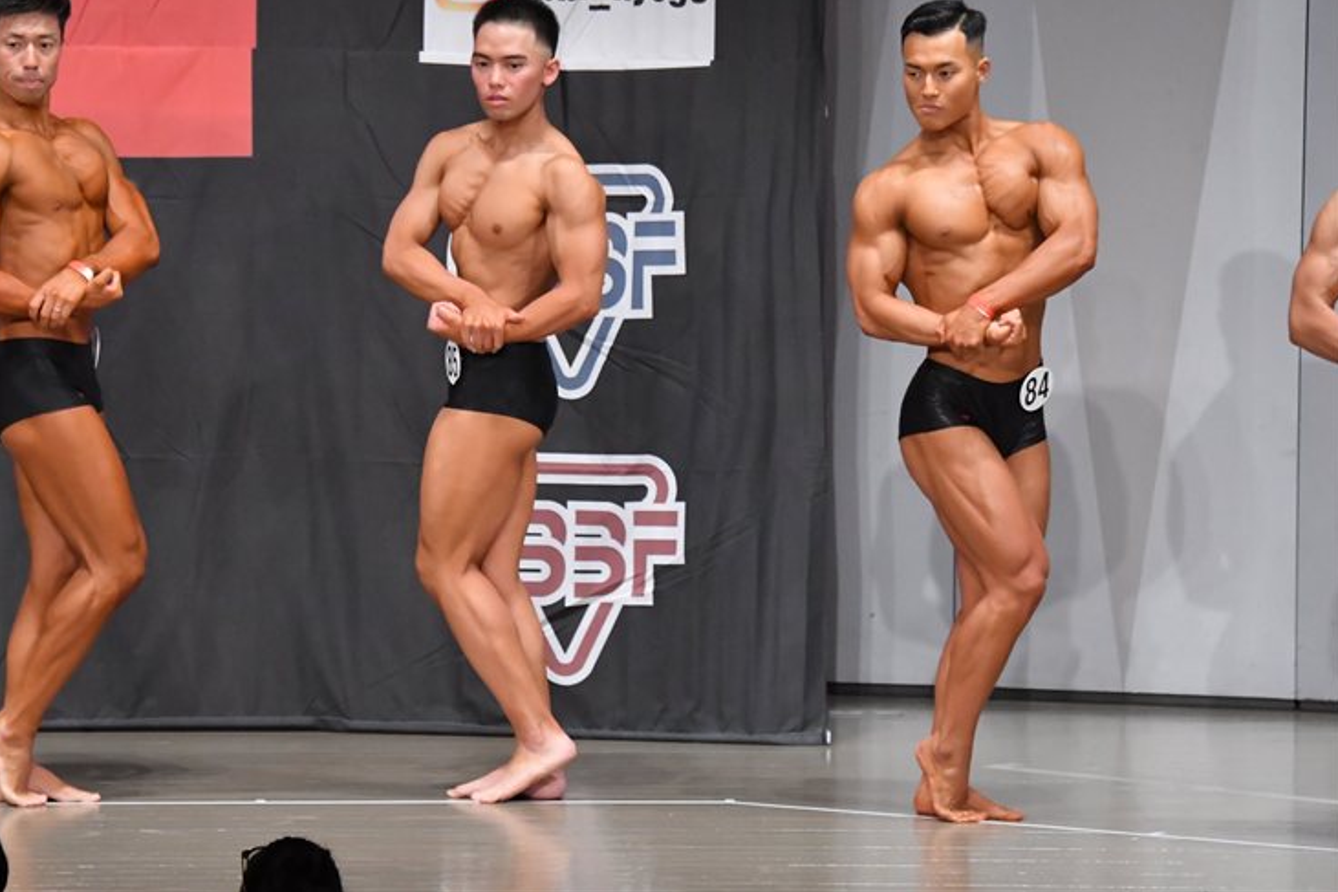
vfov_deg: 6.0
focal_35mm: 230
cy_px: 421
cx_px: 634
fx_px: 8546
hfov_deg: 9.0
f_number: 5.6
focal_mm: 145
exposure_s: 1/400
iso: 6400
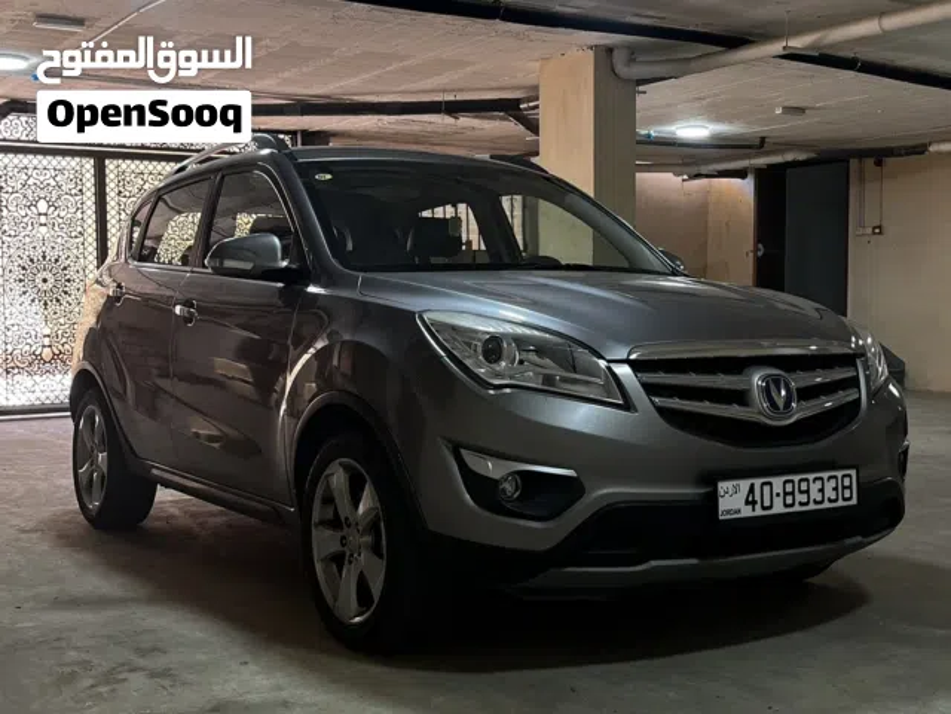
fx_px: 714
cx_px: 476
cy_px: 357
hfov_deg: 67.3
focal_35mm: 26
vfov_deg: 53.1
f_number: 1.6
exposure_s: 1/104
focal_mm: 5.1
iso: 125
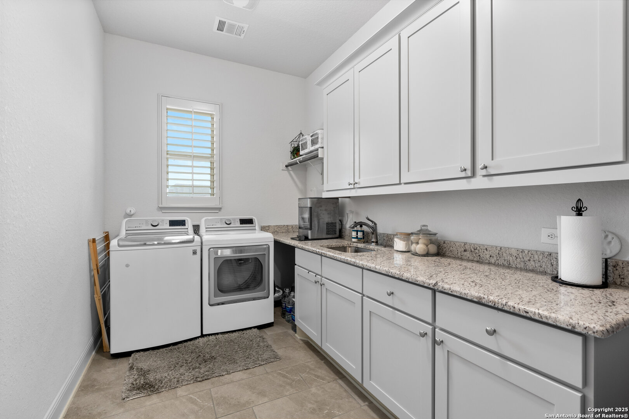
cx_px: 314
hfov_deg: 96.7
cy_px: 210
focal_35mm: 16
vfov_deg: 73.7
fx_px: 280
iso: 320
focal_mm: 16
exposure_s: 1.3
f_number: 7.1
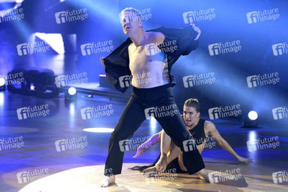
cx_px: 144
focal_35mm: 145
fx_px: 1159
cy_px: 96
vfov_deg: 9.4
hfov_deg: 14.2
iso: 6400
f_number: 5
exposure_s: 1/500
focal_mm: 145
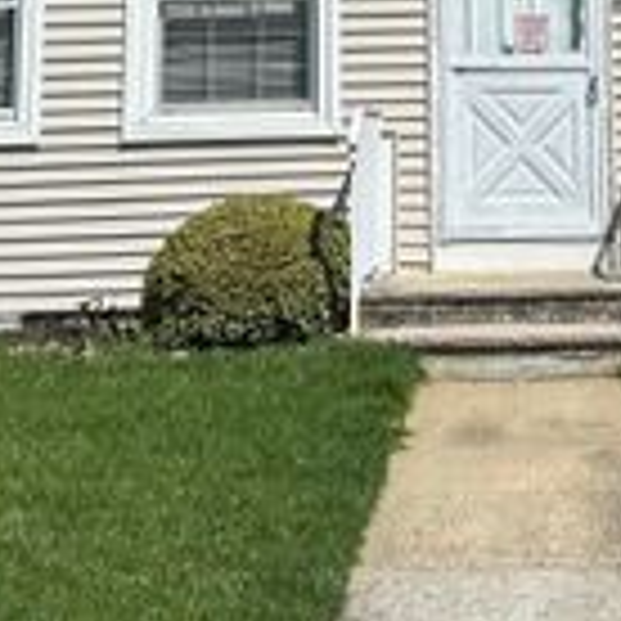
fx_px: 1563
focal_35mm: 77
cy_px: -137
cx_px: 486
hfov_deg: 22.2
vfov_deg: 20.9
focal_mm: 6.86
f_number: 1.78
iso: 80
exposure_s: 1/6211
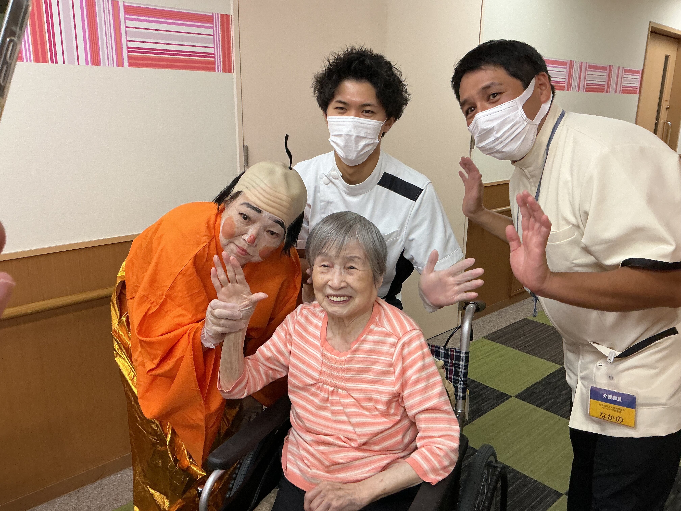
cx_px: 340
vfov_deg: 48.2
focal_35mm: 29
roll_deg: -0.6
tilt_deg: -14.8
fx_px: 571
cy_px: 256
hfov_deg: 61.7
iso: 125
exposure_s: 1/60
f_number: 1.8
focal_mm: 3
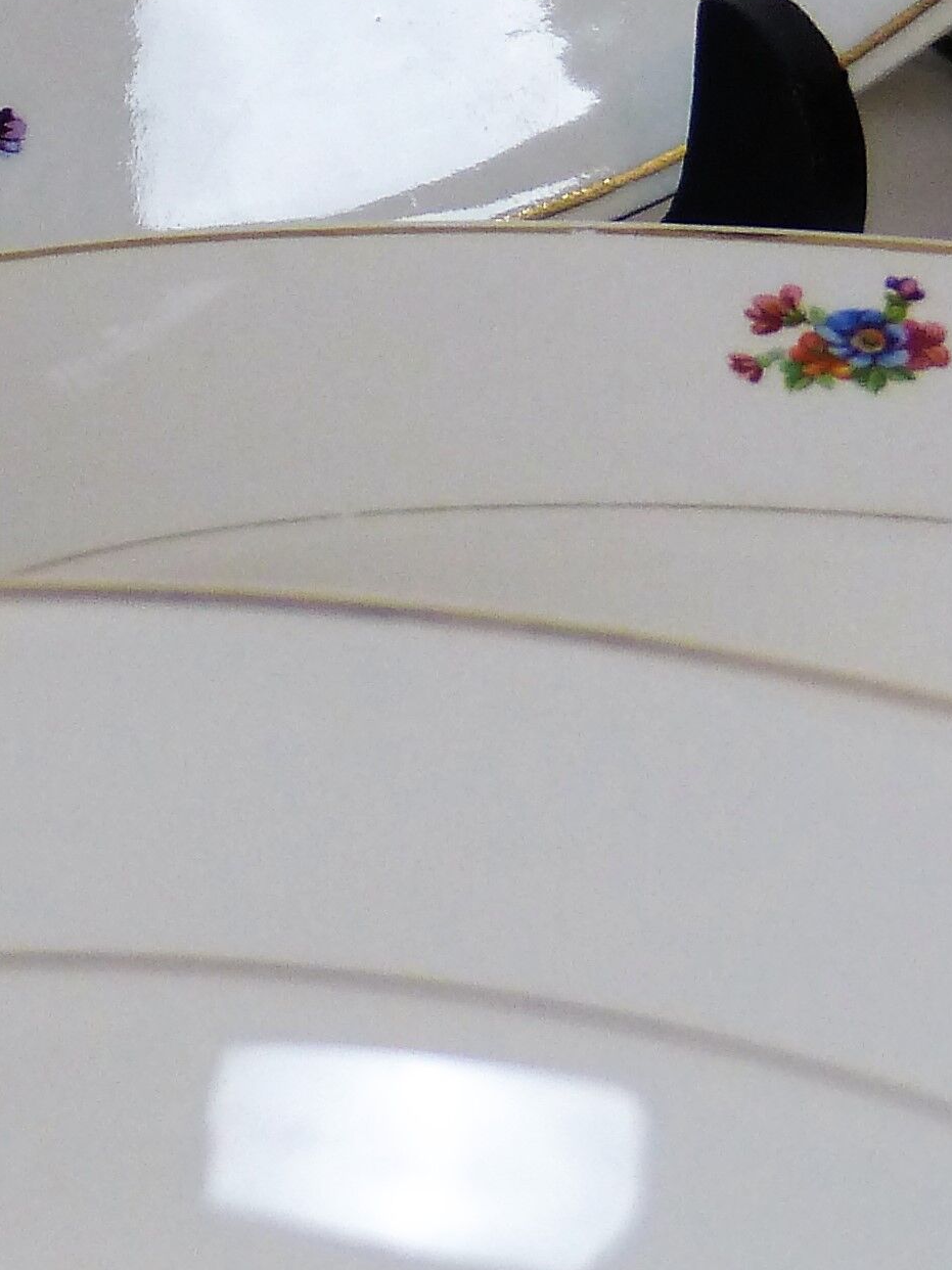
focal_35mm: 364
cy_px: -472
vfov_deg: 5.4
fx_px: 13352
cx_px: -55
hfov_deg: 4.1
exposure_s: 1/60
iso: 200
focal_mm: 18.7
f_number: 2.8
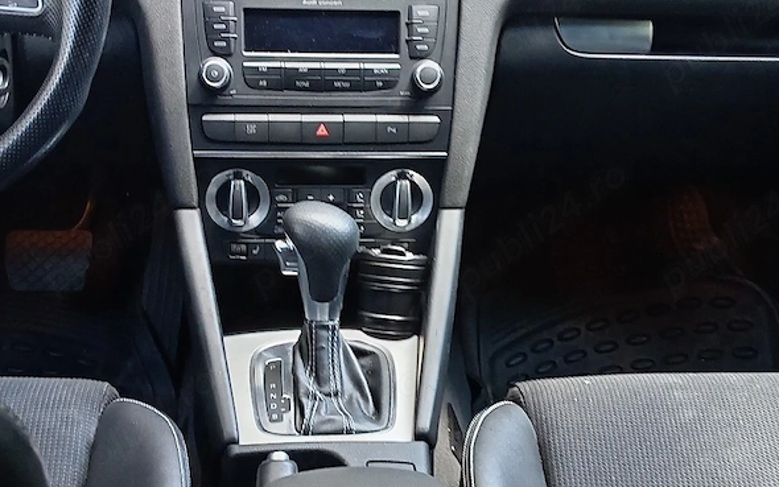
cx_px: 388
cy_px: 261
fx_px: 1253
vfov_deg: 22.0
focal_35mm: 59
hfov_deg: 34.5
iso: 822
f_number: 1.8
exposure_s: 1/100
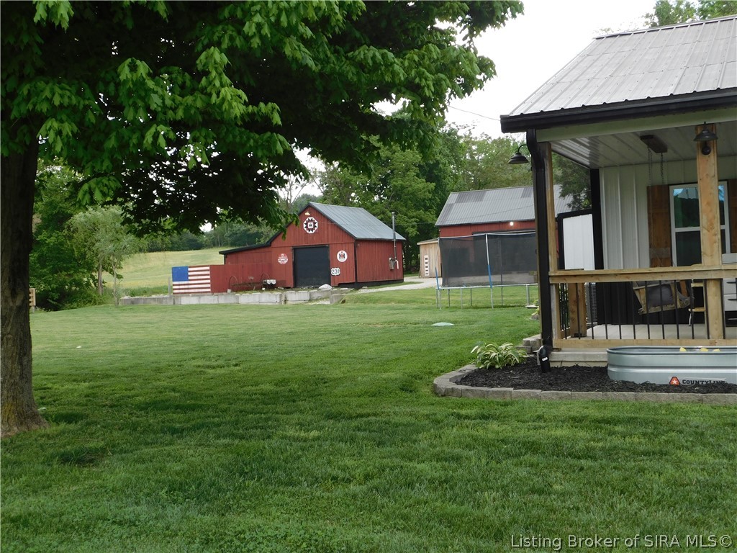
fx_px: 852
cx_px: 368
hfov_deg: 46.8
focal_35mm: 40
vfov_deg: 36.0
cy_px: 276
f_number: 3.6
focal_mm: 7.1
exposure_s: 1/320
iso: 125
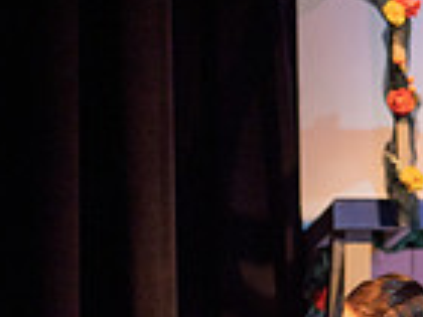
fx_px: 4460
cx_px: 786
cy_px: 519
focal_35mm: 365
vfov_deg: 4.0
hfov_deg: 5.3
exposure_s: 1/250
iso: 1000
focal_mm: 92
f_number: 2.8
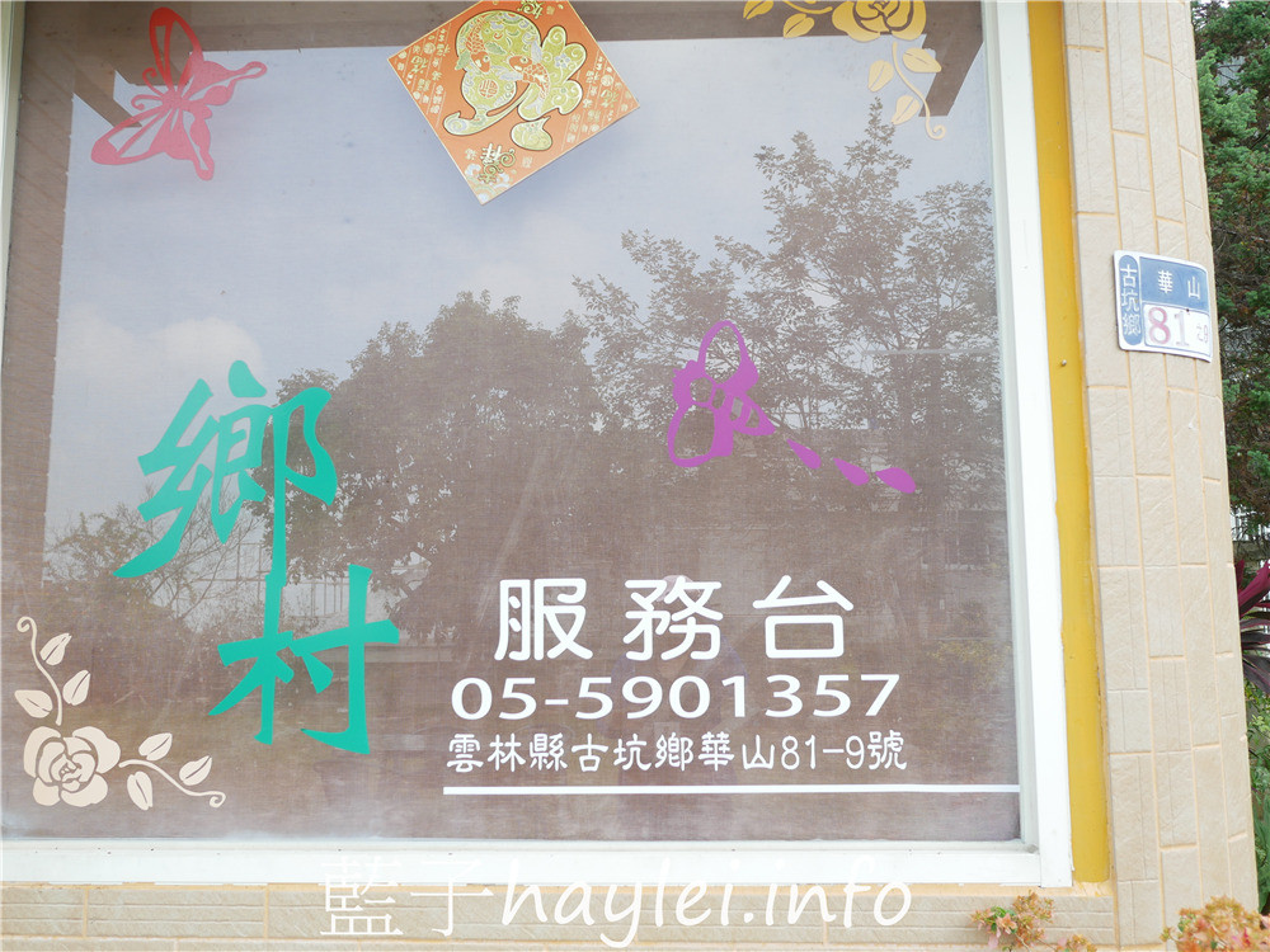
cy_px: 476
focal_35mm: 30
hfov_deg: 60.0
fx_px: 1101
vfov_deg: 46.8
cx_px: 635
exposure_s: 1/320
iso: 200
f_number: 3.2
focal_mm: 15
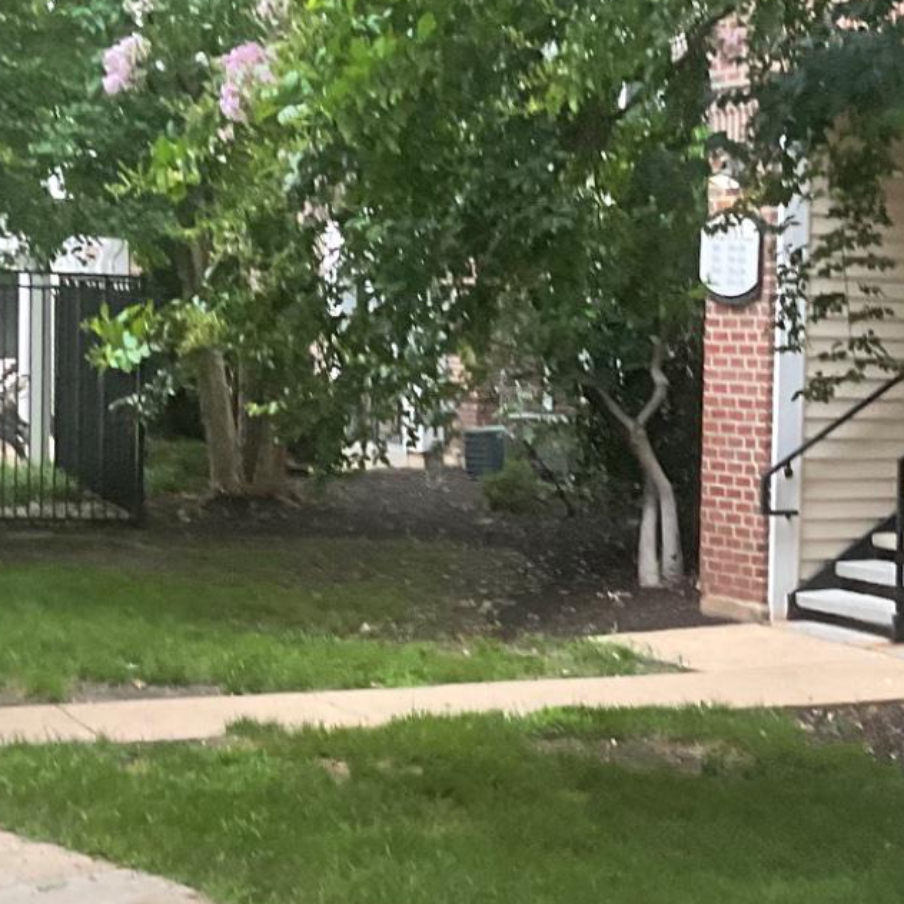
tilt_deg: -4.2
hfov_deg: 20.5
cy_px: 482
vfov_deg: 20.9
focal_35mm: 83
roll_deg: -1.0
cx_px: 782
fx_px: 2452
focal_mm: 3
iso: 125
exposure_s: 1/60
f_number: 1.8
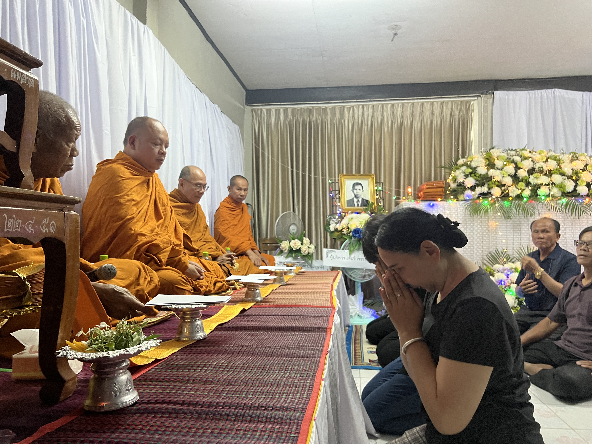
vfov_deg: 53.1
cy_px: 222
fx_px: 445
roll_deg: -0.3
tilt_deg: +2.8
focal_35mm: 26
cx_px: 296
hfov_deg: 67.3
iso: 400
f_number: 1.5
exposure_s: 1/33
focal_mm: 5.7
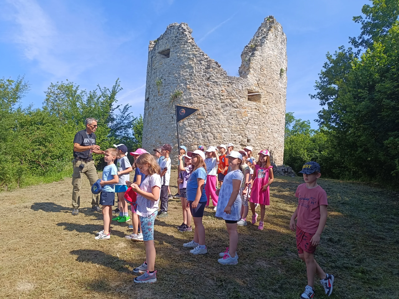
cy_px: 150
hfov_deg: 71.6
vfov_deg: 56.8
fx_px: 277
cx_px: 200
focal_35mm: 24
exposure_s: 1/833
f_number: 1.88
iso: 53
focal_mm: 5.59
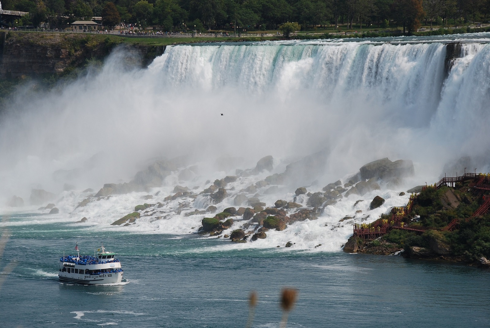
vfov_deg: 8.7
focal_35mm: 158
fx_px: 2146
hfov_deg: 13.0
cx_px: 245
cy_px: 164
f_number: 10
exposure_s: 1/320
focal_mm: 105
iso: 100
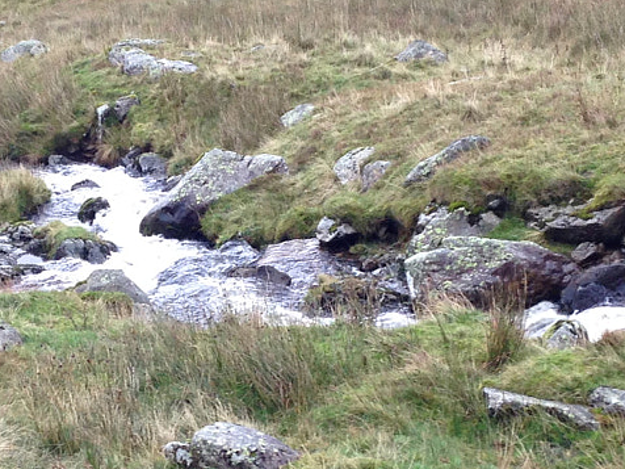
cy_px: 373
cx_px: 146
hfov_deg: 17.6
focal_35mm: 111
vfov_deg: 13.3
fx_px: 2004
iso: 80
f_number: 2.4
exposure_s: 1/120
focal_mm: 4.12
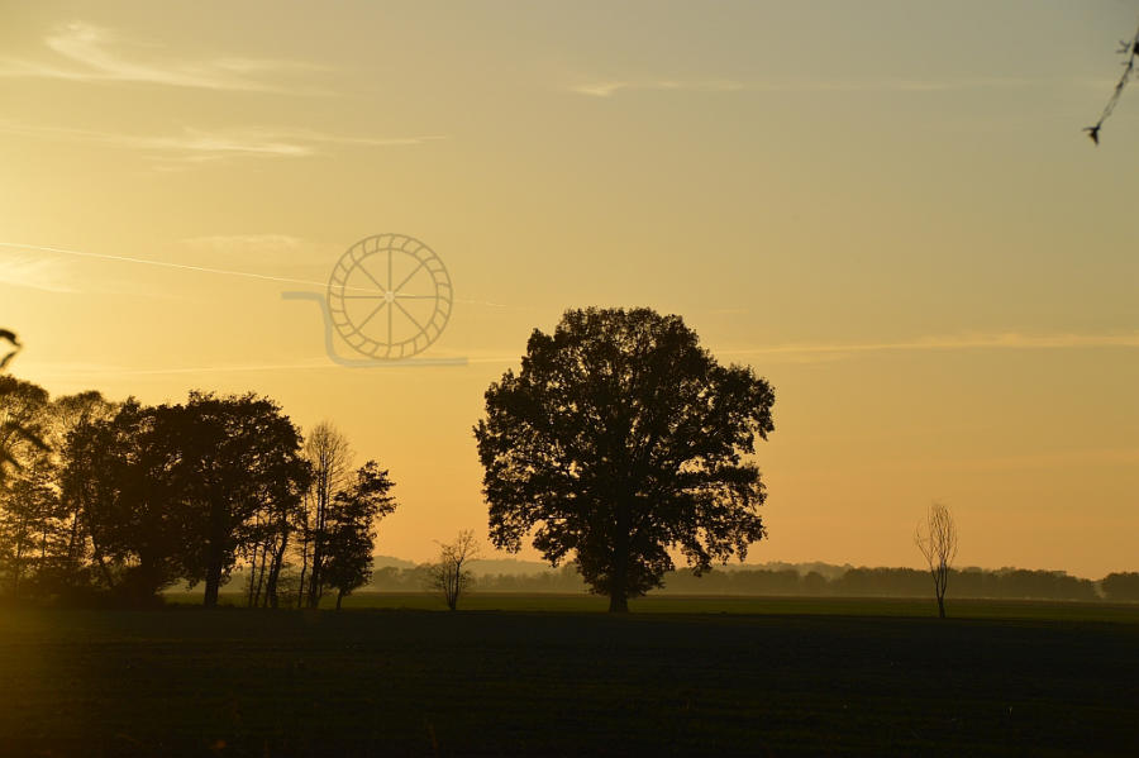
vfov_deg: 12.2
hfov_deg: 18.2
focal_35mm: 112
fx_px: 3557
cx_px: 570
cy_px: 379
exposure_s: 1/320
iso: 100
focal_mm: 75
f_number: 9
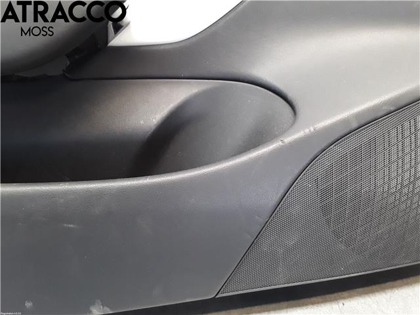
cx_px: 210
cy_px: 158
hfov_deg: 63.4
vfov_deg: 49.7
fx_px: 340
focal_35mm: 28
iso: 160
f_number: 1.9
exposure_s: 1/50
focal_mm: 2.91
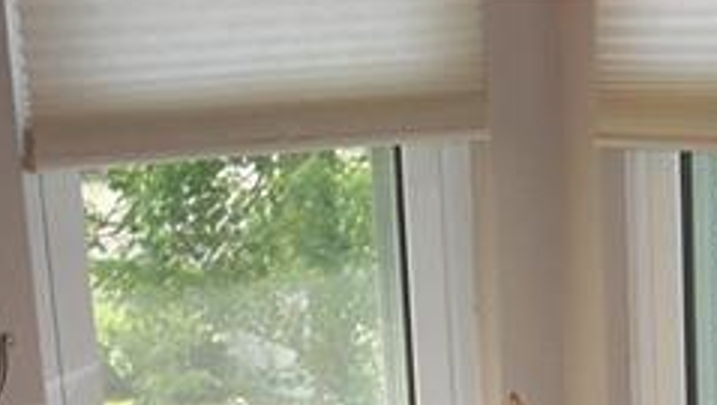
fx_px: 1941
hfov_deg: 20.7
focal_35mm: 102
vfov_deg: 11.2
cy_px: 702
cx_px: 588
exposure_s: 1/60
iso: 100
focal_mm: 5.8
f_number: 2.6
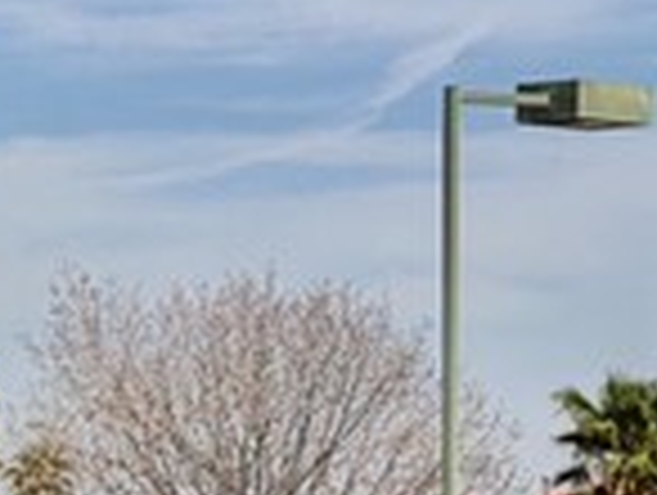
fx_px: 6388
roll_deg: -0.2
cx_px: -207
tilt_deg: -2.3
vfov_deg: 4.4
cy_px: 850
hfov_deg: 5.8
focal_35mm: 336
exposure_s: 1/9901
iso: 64
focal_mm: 6.76
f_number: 1.78
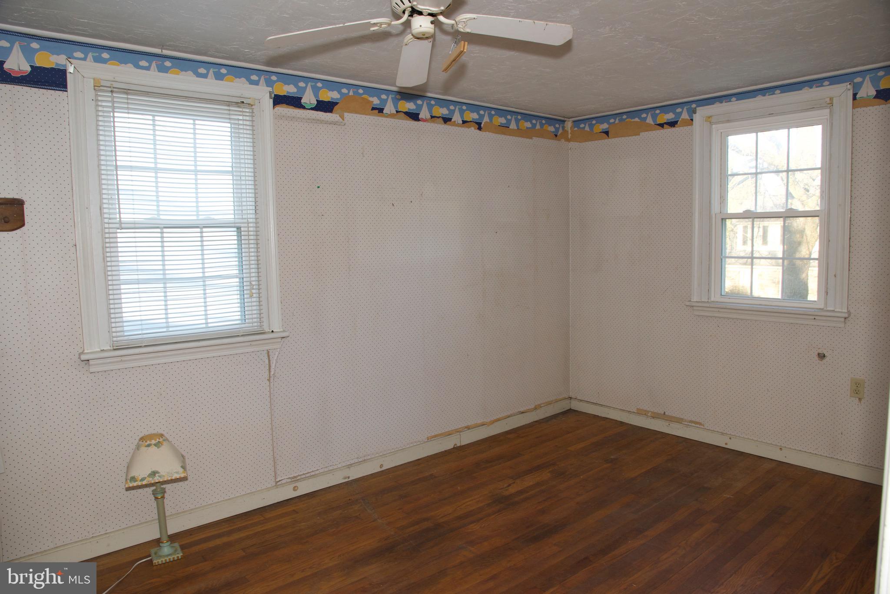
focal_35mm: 24
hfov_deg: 73.7
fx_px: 593
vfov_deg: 53.1
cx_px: 445
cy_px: 297
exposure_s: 1/15
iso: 800
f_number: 13
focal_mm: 24
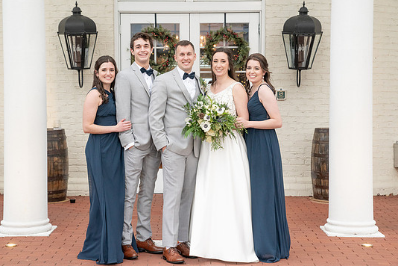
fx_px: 873
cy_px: 135
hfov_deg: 25.7
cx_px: 187
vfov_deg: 17.3
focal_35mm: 79
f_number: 4
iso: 2000
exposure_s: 1/200
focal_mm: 70
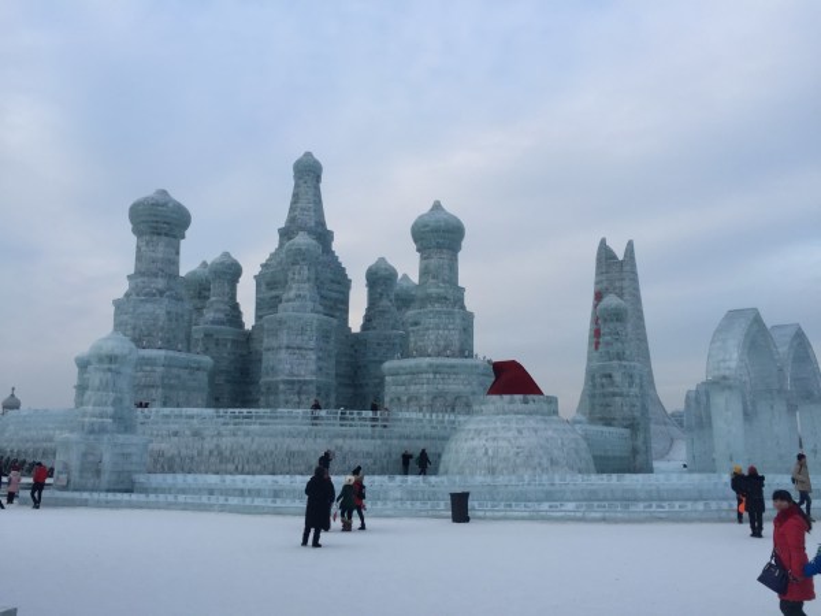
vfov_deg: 48.2
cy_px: 308
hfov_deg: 61.7
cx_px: 410
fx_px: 688
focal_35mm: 29
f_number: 2.2
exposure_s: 1/573
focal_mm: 4.15
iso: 32
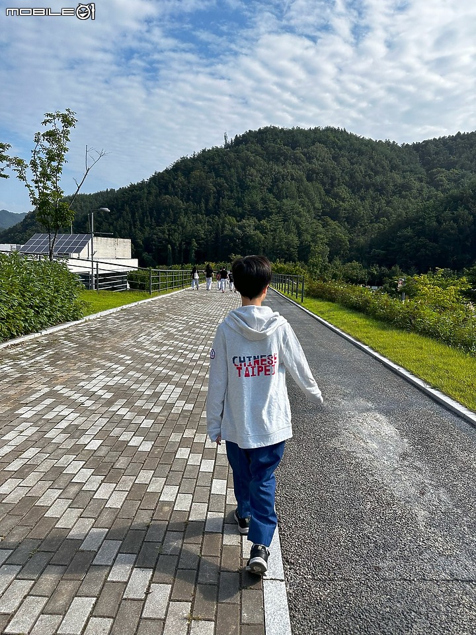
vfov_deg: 71.6
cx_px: 238
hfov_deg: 56.8
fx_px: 440
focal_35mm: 24
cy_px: 318
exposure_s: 1/3861
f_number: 1.78
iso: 80
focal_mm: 6.86
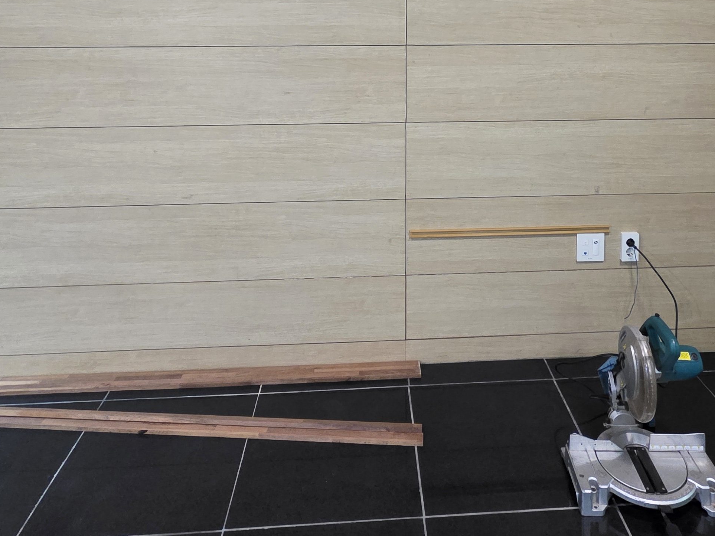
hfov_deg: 65.0
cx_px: 407
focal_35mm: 27
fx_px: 558
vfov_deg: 44.7
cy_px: 17
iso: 800
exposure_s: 1/60
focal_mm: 2.2
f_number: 1.9
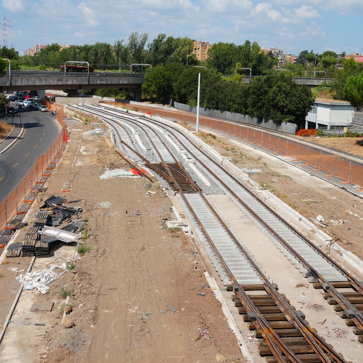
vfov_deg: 36.1
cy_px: 182
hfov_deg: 36.1
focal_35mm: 47
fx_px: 558
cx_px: 189
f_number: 10
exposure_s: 1/200
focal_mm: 24
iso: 100
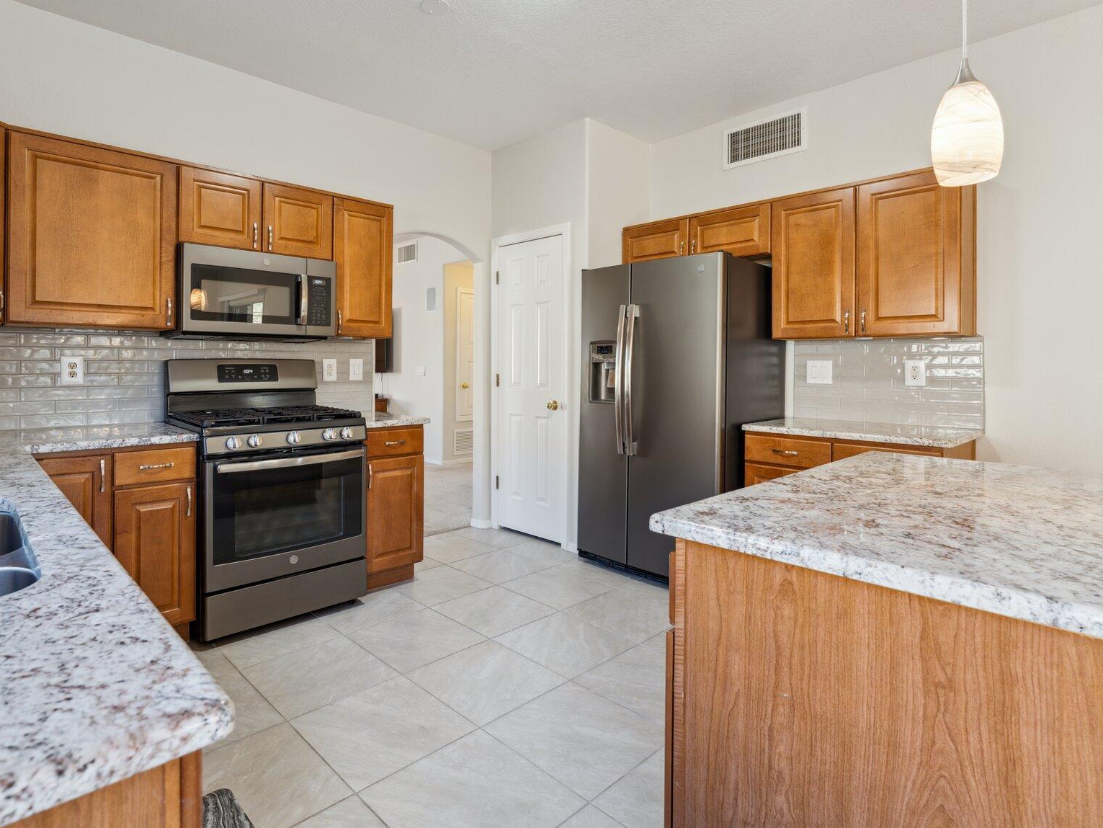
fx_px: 606
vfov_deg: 68.4
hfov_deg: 84.3
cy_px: 364
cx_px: 498
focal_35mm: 19
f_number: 6.3
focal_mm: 14.8
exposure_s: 1/5
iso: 100
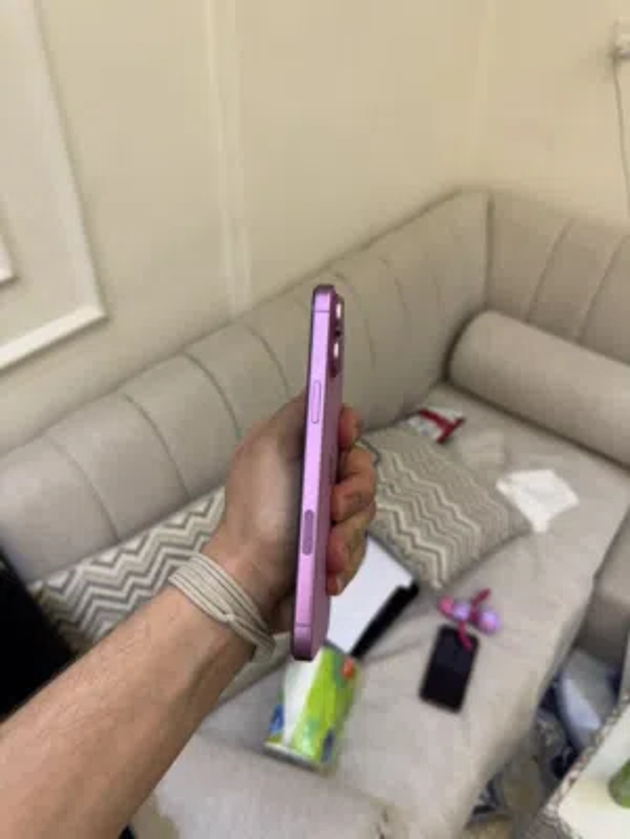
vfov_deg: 71.6
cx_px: 315
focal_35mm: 24
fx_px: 582
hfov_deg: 56.8
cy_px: 420
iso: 125
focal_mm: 6.76
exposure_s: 1/100
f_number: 1.78
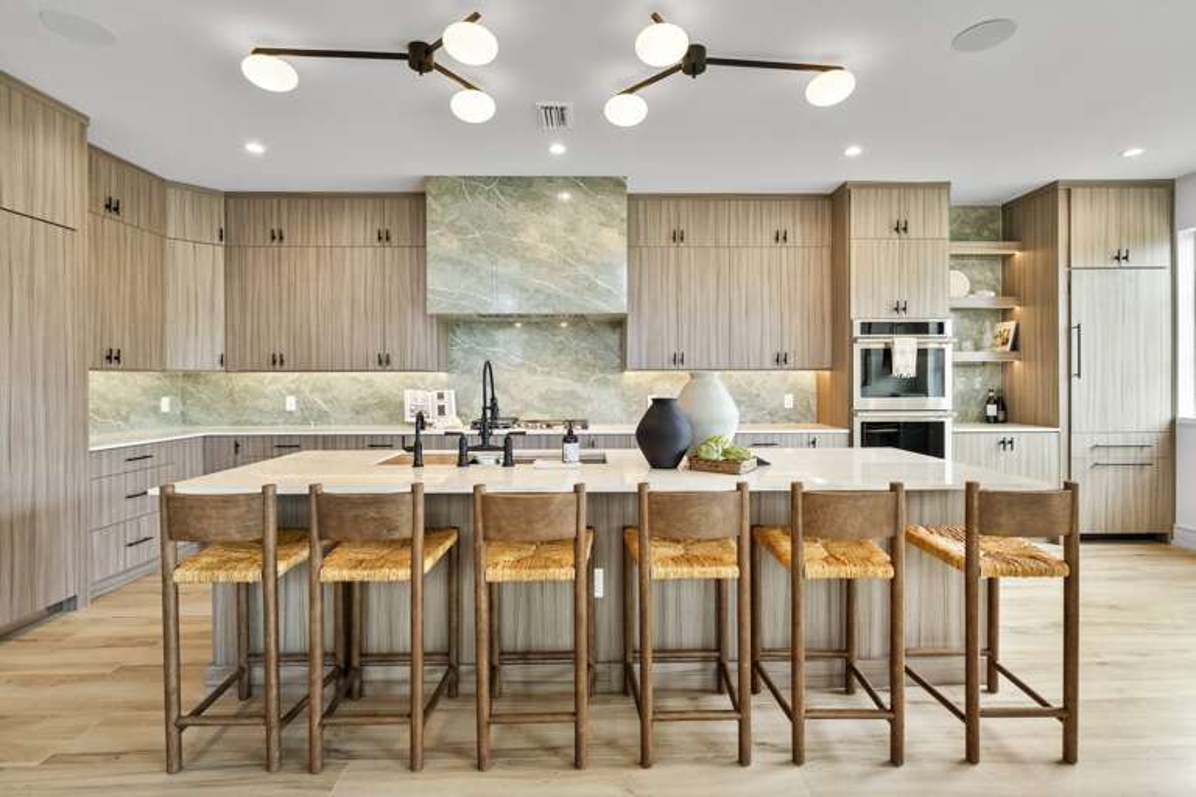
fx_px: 532
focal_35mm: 16
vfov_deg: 73.7
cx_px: 598
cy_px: 398
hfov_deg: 96.7
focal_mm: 10.5
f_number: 5
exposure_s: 1/30
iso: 800
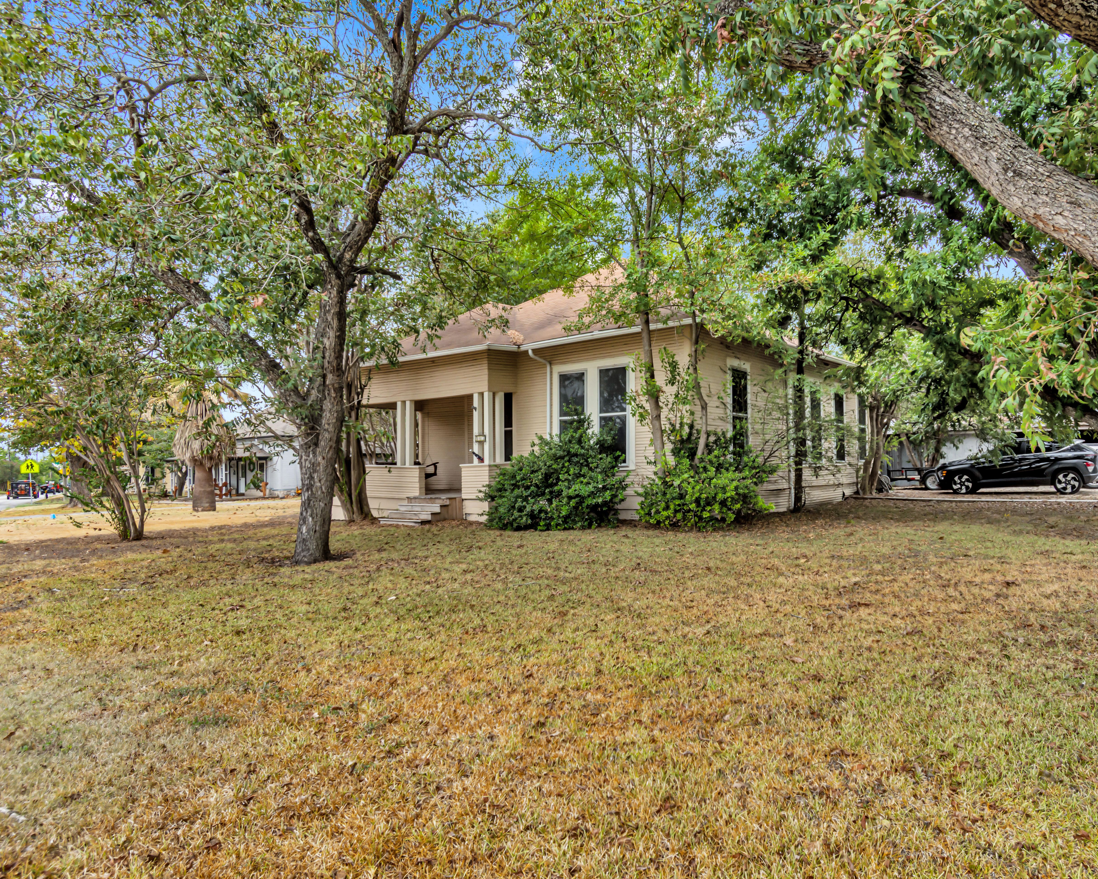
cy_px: 441
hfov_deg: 73.2
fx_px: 734
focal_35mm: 23
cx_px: 631
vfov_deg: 61.8
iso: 100
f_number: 9
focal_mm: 13
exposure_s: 1/125
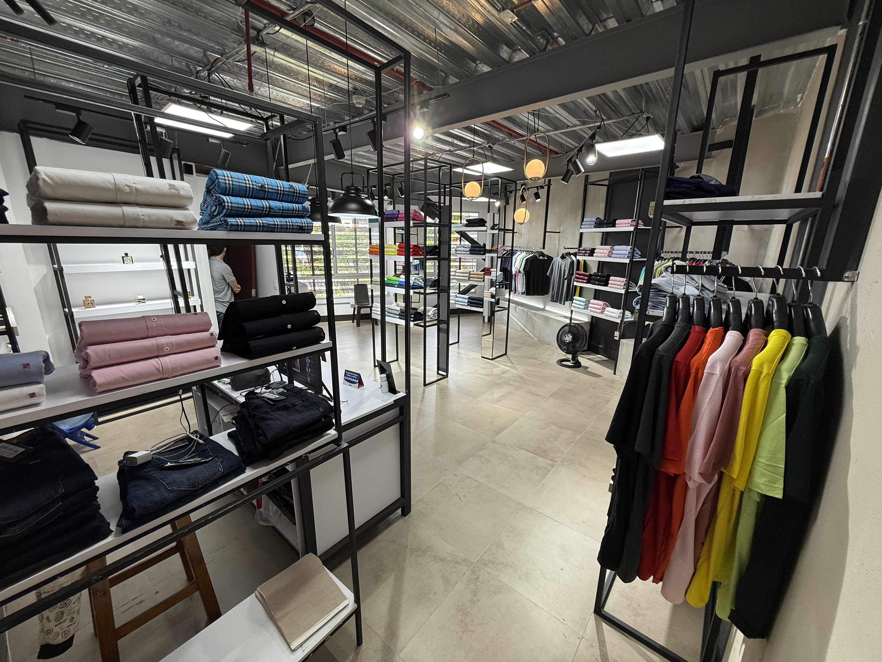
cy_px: 331
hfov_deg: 102.1
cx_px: 441
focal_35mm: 14
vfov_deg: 85.7
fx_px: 357
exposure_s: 1/120
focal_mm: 2.22
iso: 100
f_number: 2.2
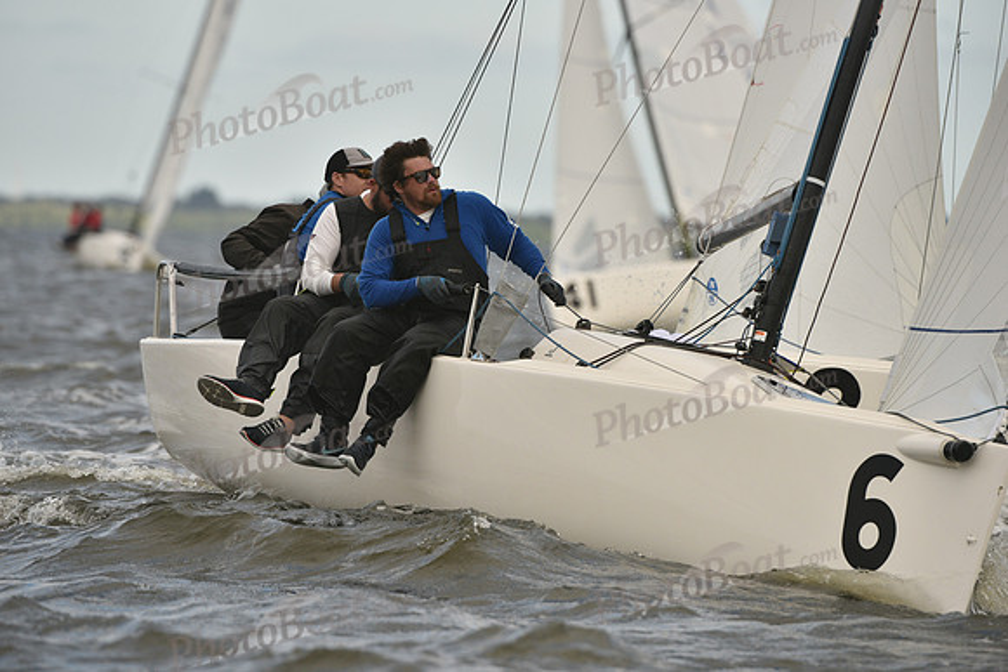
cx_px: 504
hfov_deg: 5.2
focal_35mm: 400
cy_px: 336
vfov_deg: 3.4
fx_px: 11202
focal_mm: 400
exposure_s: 1/1000
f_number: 6.3
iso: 320
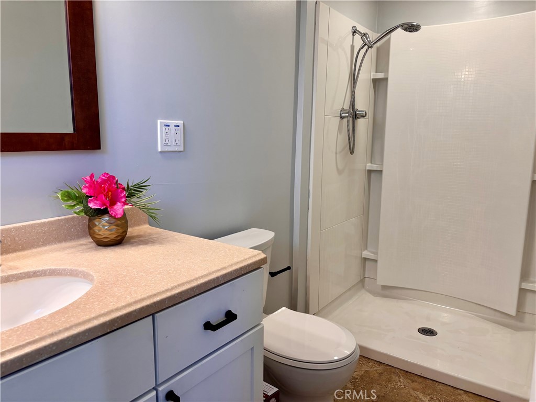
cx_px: 268
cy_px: 201
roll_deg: -0.9
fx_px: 403
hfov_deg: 67.3
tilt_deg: -9.8
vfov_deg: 53.1
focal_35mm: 26
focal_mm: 5.96
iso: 80
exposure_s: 1/120
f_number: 1.6
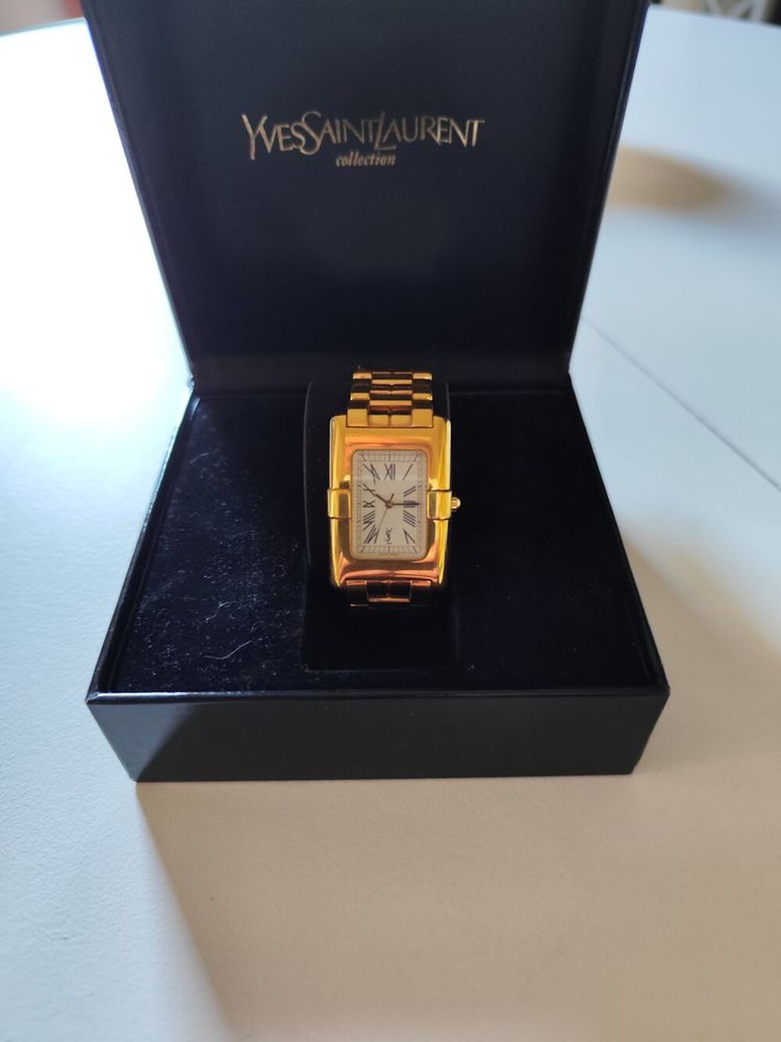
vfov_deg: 73.9
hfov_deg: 58.9
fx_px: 692
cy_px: 521
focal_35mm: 23
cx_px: 390
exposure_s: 1/25
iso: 400
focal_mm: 6.19
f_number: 1.65
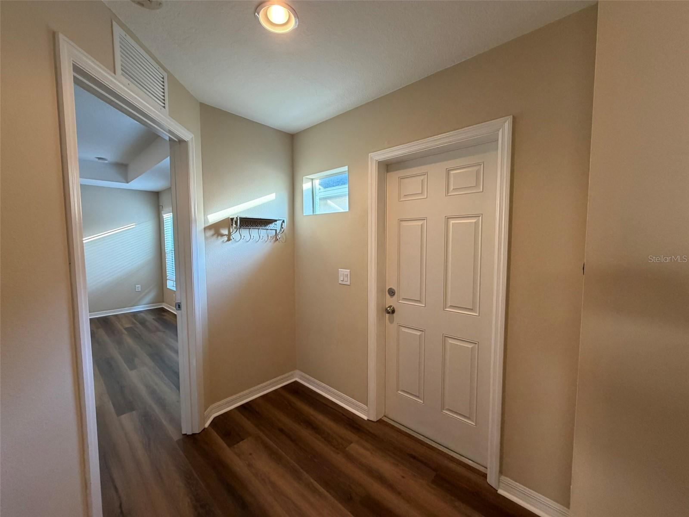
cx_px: 344
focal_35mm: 14
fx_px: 279
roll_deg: -0.3
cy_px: 258
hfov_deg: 102.1
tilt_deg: -4.1
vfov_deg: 85.7
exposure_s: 1/60
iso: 250
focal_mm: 2.22
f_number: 2.2
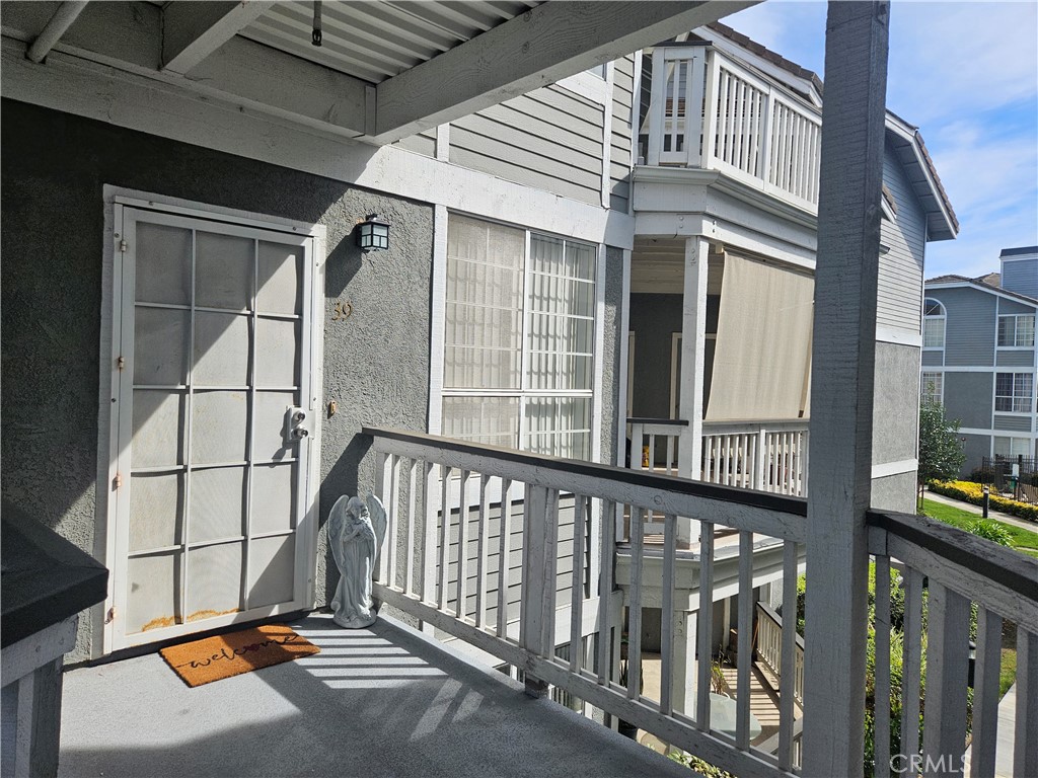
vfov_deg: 58.9
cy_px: 389
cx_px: 519
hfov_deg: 73.9
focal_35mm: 23
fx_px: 690
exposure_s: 1/1588
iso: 25
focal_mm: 5.4
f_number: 1.8
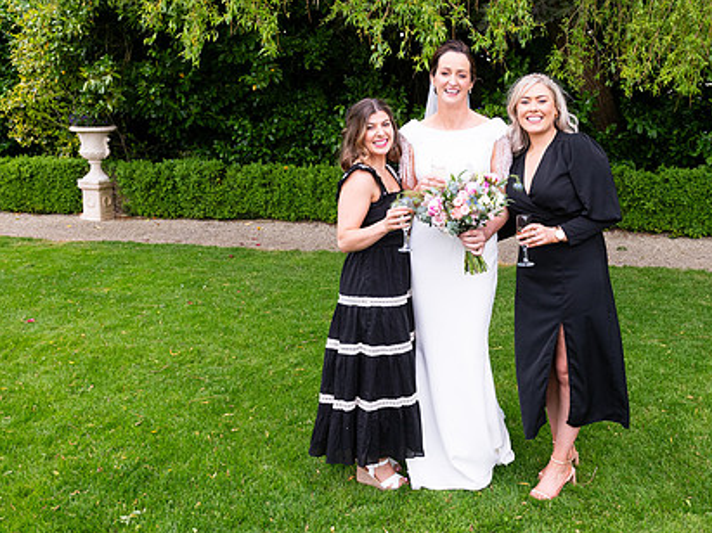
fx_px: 781
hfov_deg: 48.4
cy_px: 228
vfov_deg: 37.6
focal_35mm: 38
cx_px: 457
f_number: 5
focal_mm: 28
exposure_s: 1/200
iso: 400
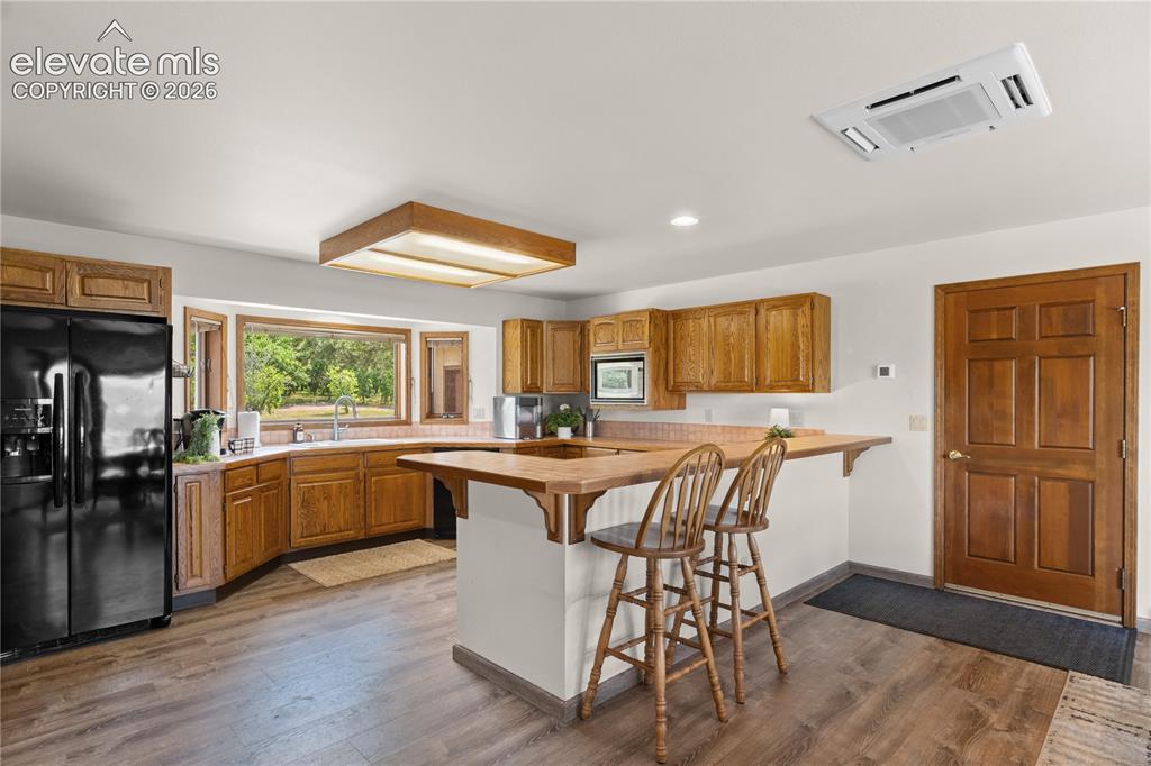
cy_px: 383
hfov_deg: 90.0
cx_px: 576
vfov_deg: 67.3
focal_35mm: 18
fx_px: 575
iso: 400
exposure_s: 1/10
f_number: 8
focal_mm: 12
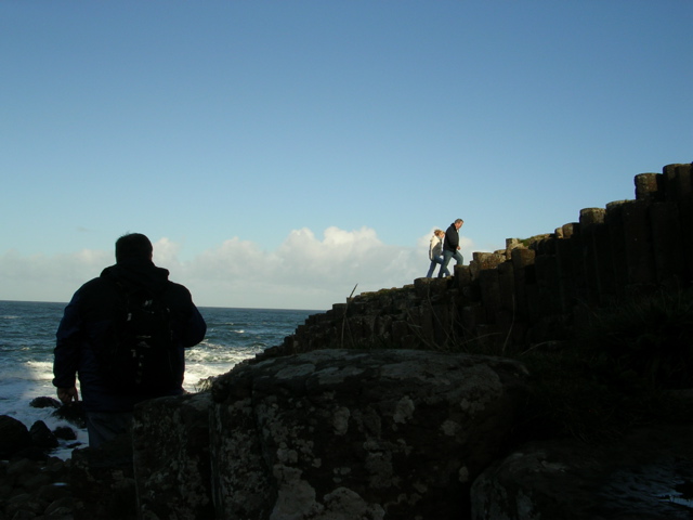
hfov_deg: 49.0
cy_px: 260
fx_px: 761
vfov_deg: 37.7
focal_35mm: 38
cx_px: 346
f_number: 5.6
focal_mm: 5.8
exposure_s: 1/414
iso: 50
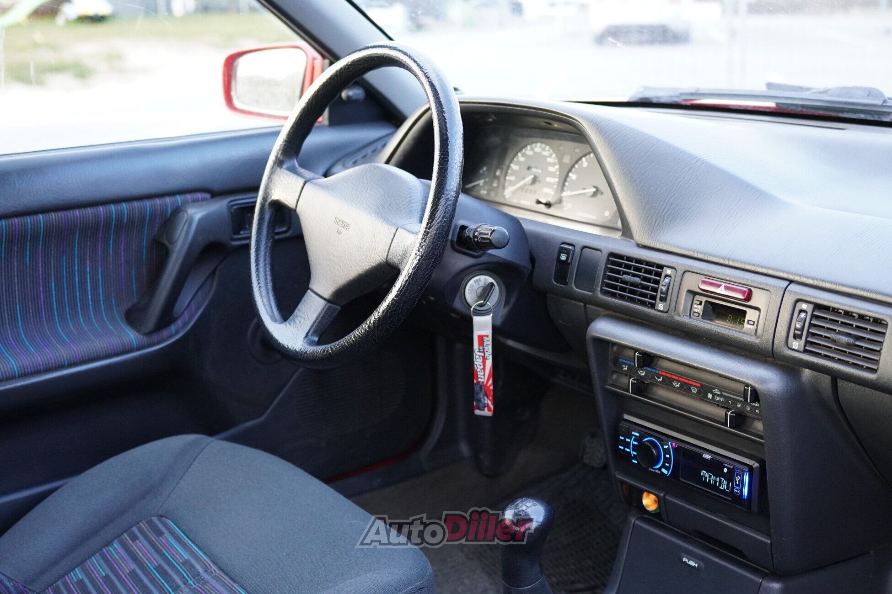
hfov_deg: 44.0
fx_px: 1104
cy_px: 297
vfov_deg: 30.2
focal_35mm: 45
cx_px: 446
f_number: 2.8
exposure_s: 1/160
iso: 2000
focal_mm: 29.7
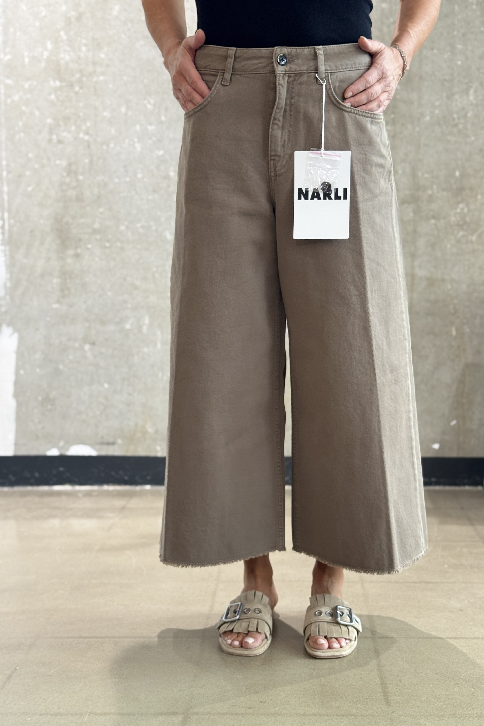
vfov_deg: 39.6
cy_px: 363
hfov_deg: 27.0
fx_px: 1008
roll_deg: +1.1
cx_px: 267
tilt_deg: -6.9
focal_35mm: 50
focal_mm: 6.76
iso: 100
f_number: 1.78
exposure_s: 1/100
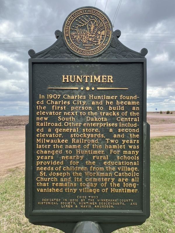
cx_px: 88
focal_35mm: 26
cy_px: 116
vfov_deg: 67.3
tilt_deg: +0.1
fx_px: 175
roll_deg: +2.1
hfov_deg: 53.1
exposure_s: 1/1608
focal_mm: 4.25
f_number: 1.8
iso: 32
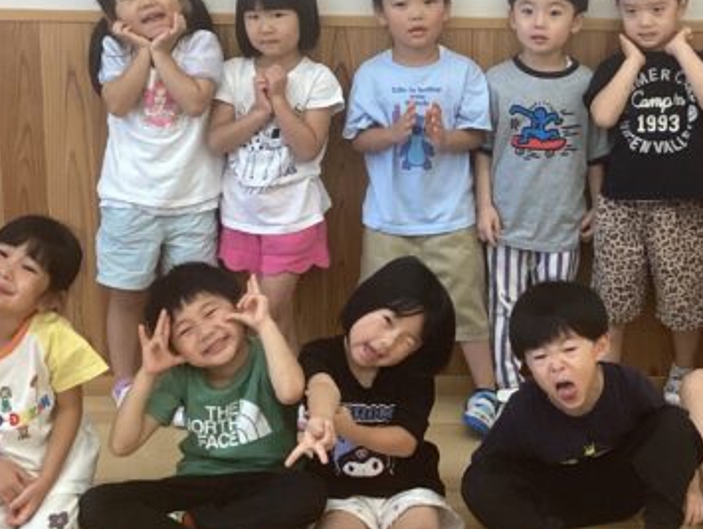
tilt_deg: -12.3
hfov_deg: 28.6
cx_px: 519
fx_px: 1362
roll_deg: -0.8
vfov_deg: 21.9
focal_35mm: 67
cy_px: 176
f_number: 2.4
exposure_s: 1/50
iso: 100
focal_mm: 3.3
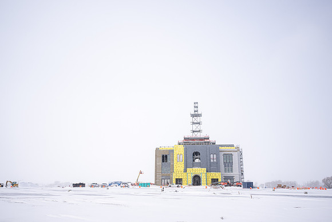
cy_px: 111
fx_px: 277
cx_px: 166
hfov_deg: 61.9
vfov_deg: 43.6
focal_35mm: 30
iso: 100
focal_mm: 30
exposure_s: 1/250
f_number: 10
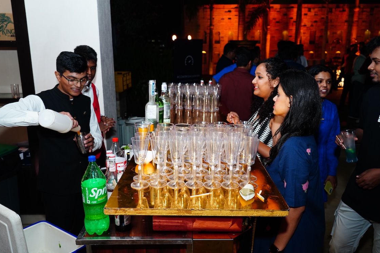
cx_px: 193
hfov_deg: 58.7
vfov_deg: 41.1
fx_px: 338
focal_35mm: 32
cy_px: 134
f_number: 4.5
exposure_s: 1/200
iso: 1600
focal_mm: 30
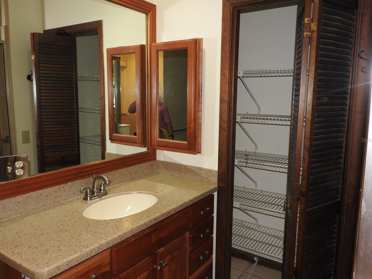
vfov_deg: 48.2
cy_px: 140
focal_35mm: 29
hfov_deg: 61.6
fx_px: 312
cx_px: 191
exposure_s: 1/30
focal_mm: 5
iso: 200
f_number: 3.5
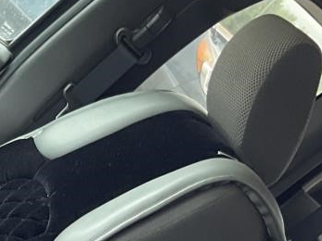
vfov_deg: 12.9
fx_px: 995
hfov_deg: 17.3
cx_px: -90
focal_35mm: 107
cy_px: 391
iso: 40
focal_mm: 3
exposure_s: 1/120
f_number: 1.8
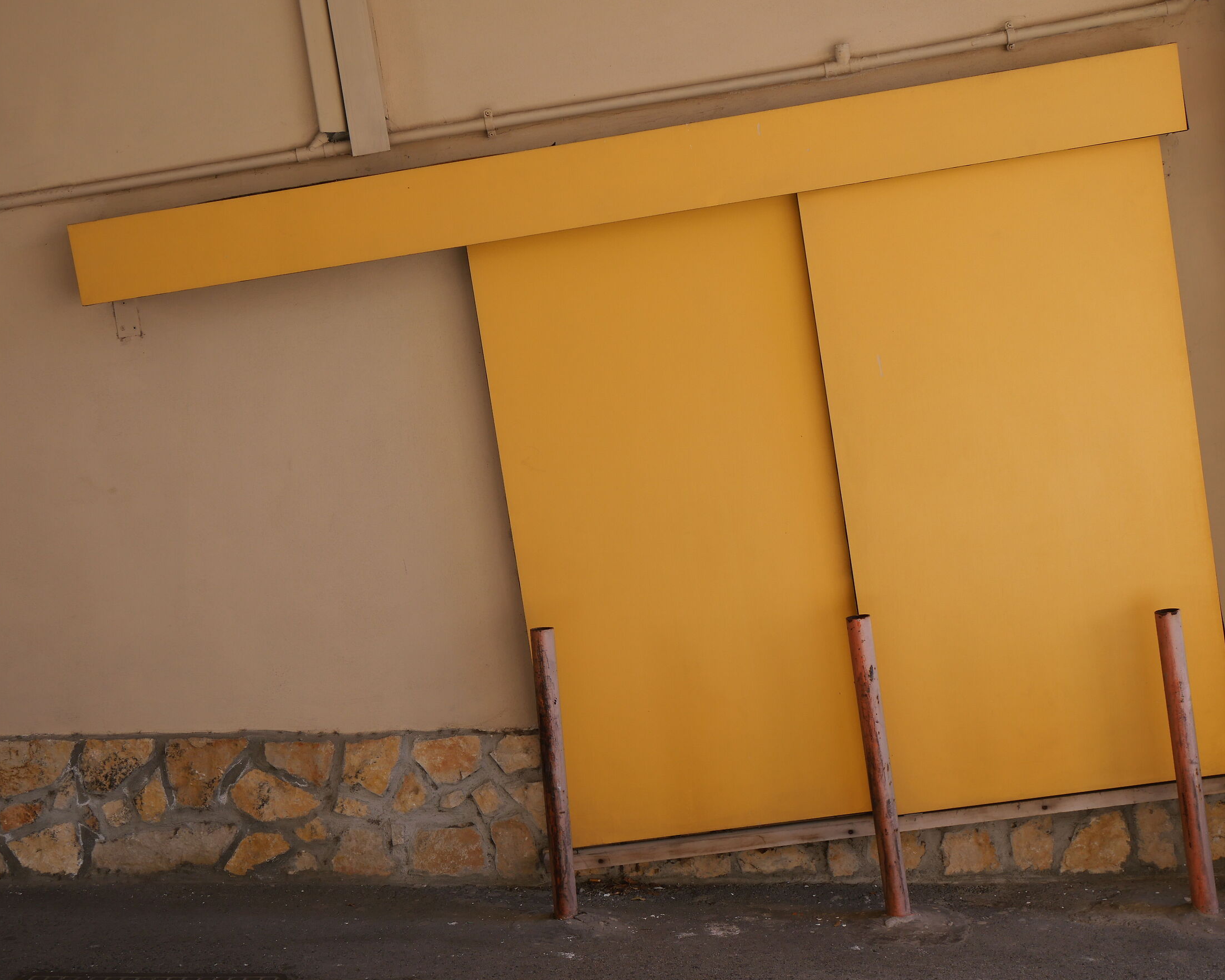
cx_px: 577
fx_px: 1922
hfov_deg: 35.3
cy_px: 488
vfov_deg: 28.6
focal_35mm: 53
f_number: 6.3
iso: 200
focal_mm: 25
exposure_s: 1/125
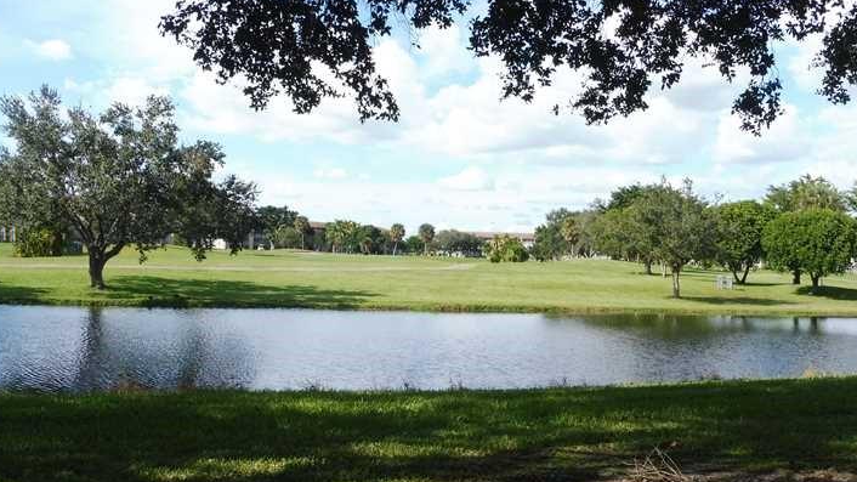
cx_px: 410
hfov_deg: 48.3
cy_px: 237
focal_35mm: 42
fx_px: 954
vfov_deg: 28.3
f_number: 5
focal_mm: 6.1
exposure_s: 1/800
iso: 200
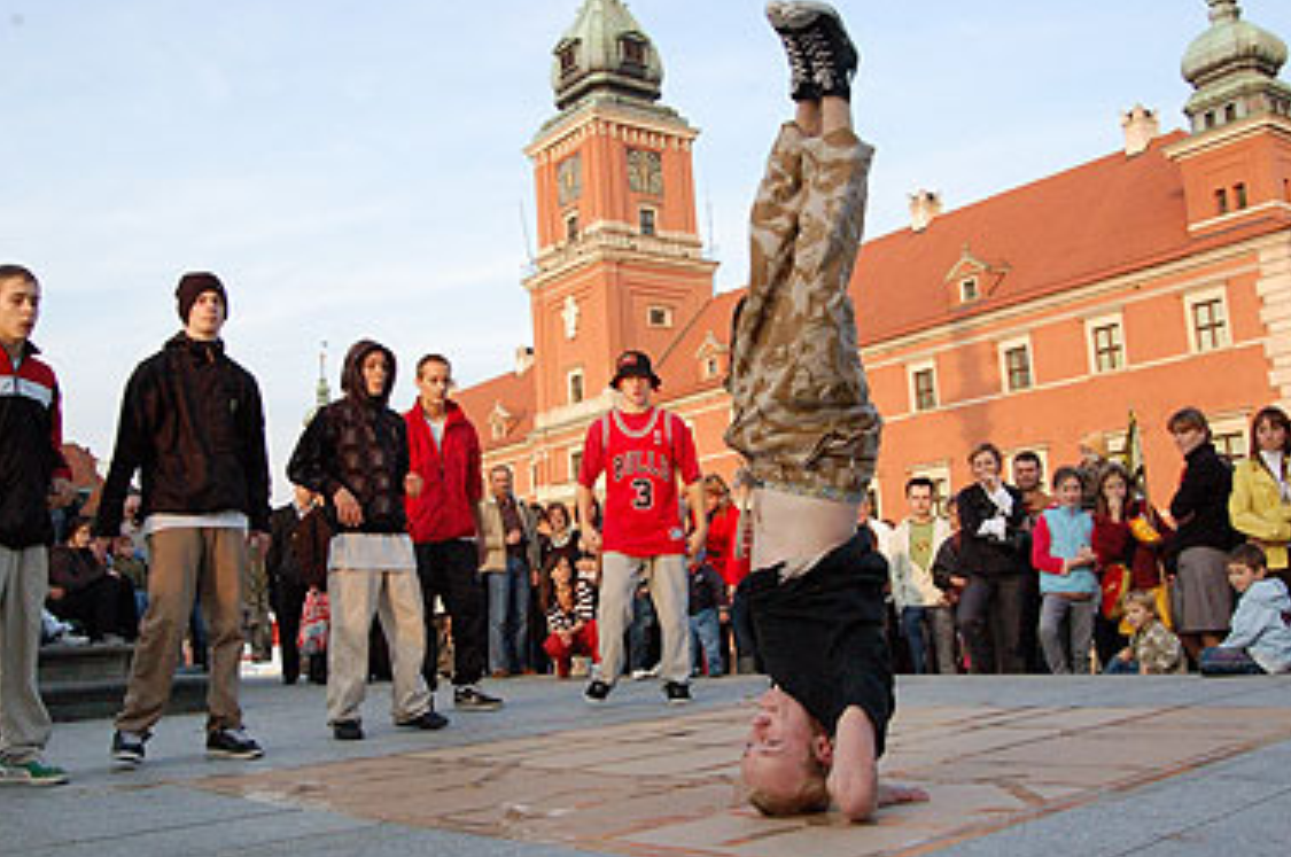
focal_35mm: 36
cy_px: 418
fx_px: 1289
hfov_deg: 53.2
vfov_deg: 36.8
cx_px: 606
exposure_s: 1/500
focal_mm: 20
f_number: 11
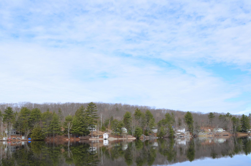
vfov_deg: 38.6
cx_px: 100
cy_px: 100
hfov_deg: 55.5
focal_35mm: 34
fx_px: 237
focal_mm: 18
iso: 140
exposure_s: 1/250
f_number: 8
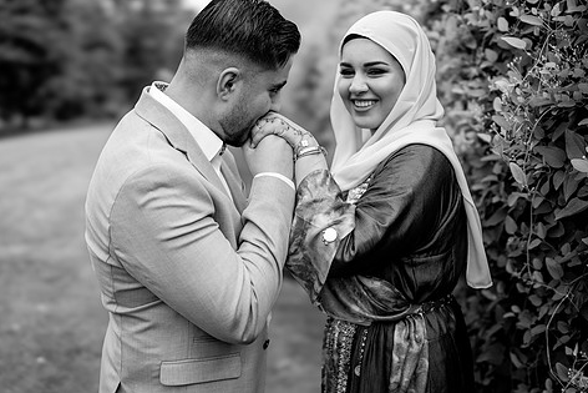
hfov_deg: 45.4
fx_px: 703
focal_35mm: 43
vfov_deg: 31.1
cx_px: 269
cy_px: 153
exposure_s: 1/8000
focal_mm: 35
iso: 200
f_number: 1.3
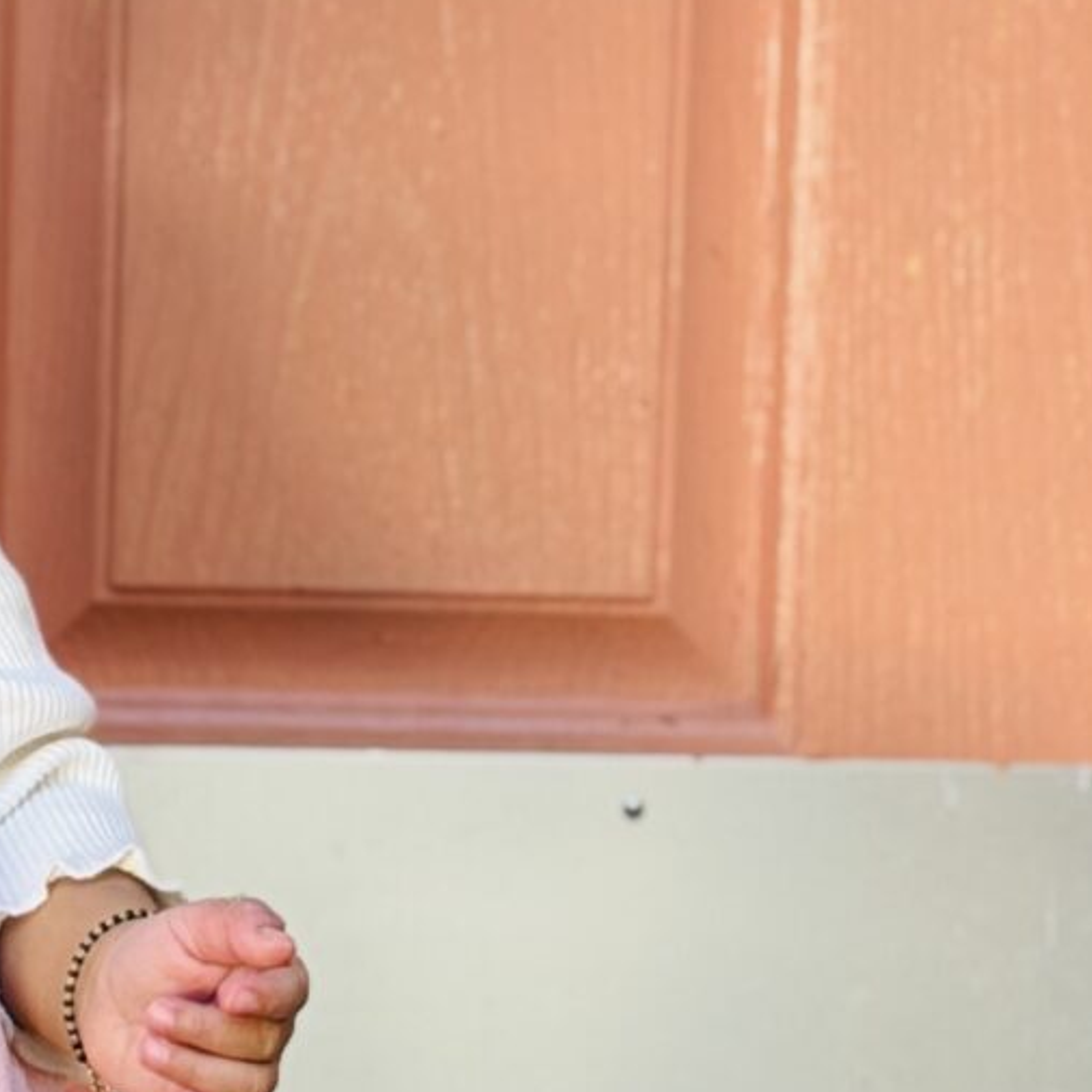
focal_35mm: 215
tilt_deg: -5.7
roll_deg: -0.3
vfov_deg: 8.1
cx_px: -227
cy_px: 701
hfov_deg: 8.1
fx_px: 7673
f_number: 1.78
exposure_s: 1/181
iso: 50
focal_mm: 6.76
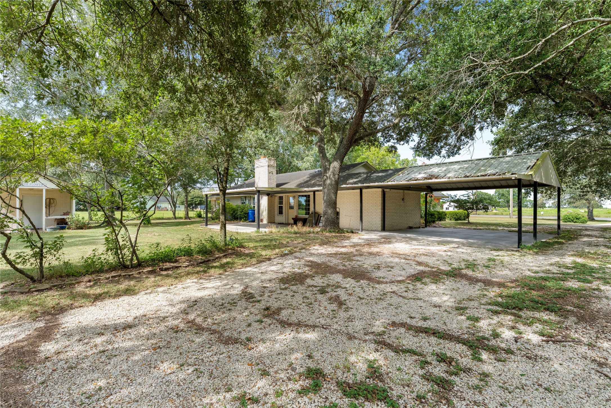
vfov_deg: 70.1
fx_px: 290
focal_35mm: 17
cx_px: 306
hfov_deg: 92.9
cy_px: 204
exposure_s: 1/200
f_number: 8
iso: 1000
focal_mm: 17.1
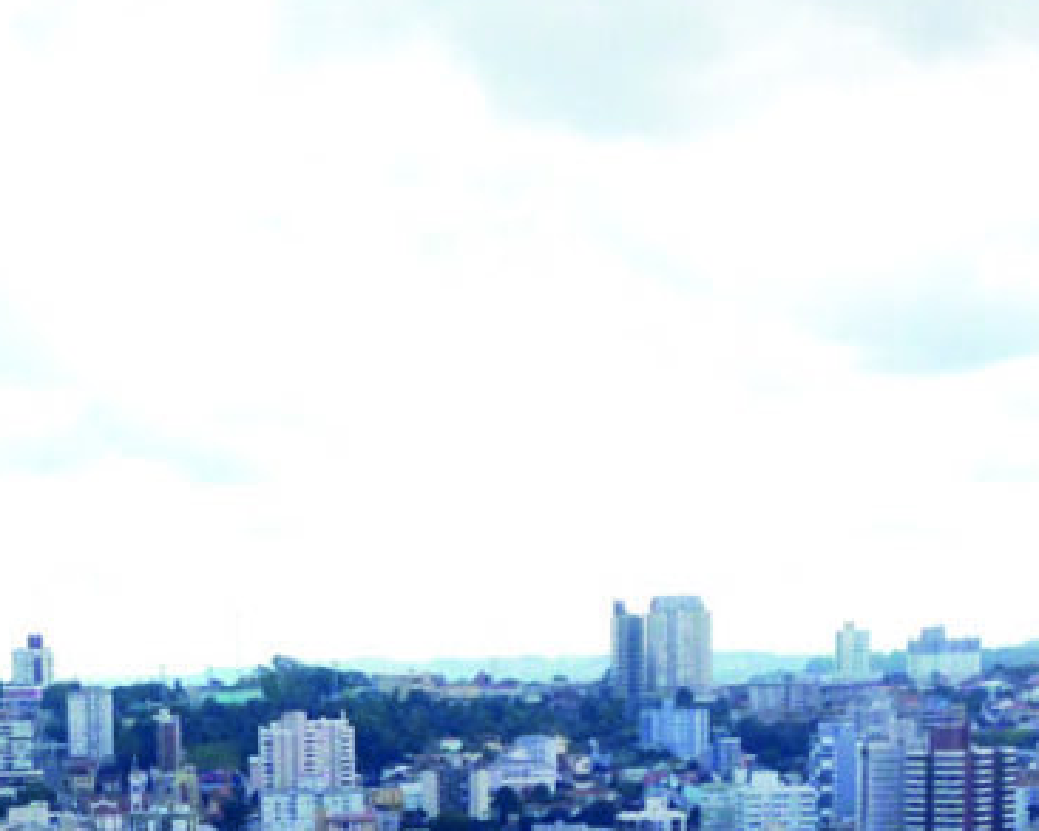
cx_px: 122
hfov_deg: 20.9
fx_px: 2768
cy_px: 981
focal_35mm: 90
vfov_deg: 16.4
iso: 50
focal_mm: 4.12
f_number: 2.4
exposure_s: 1/2008
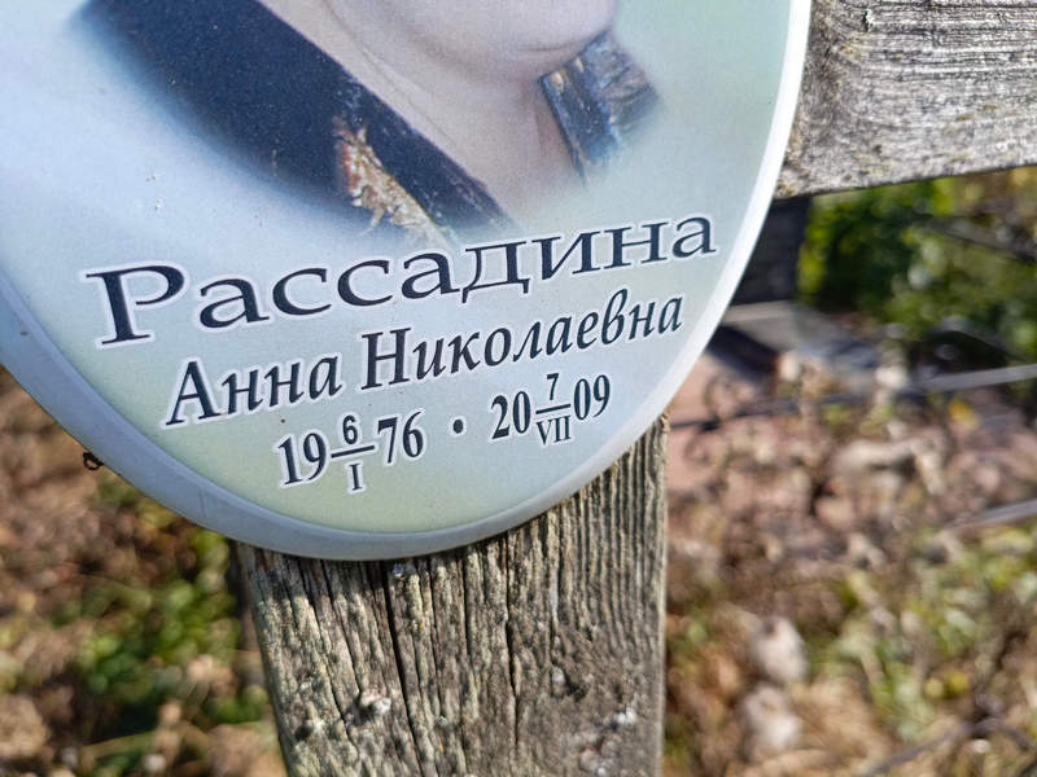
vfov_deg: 54.9
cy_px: 388
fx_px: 749
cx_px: 518
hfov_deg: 69.4
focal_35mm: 25
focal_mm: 4.76
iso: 115
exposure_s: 1/572
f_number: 1.69
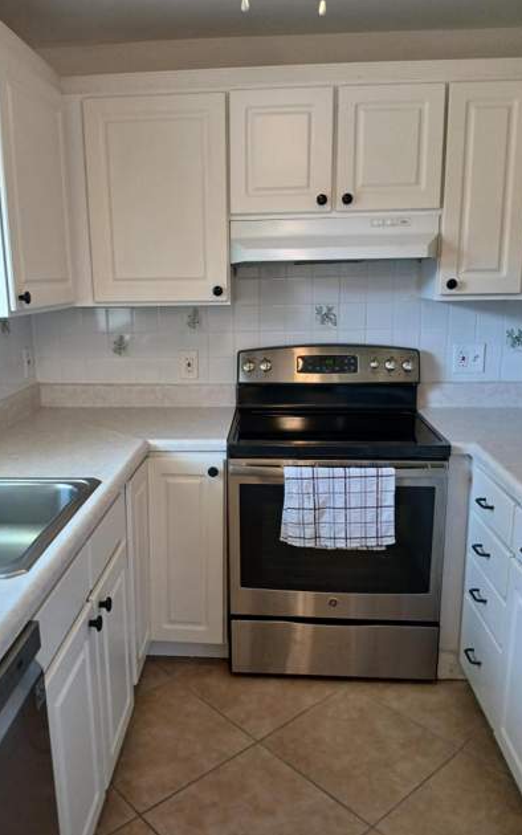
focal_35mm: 28
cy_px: 420
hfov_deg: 44.4
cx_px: 220
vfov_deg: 66.5
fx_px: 637
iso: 100
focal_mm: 3.98
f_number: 1.8
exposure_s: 1/60
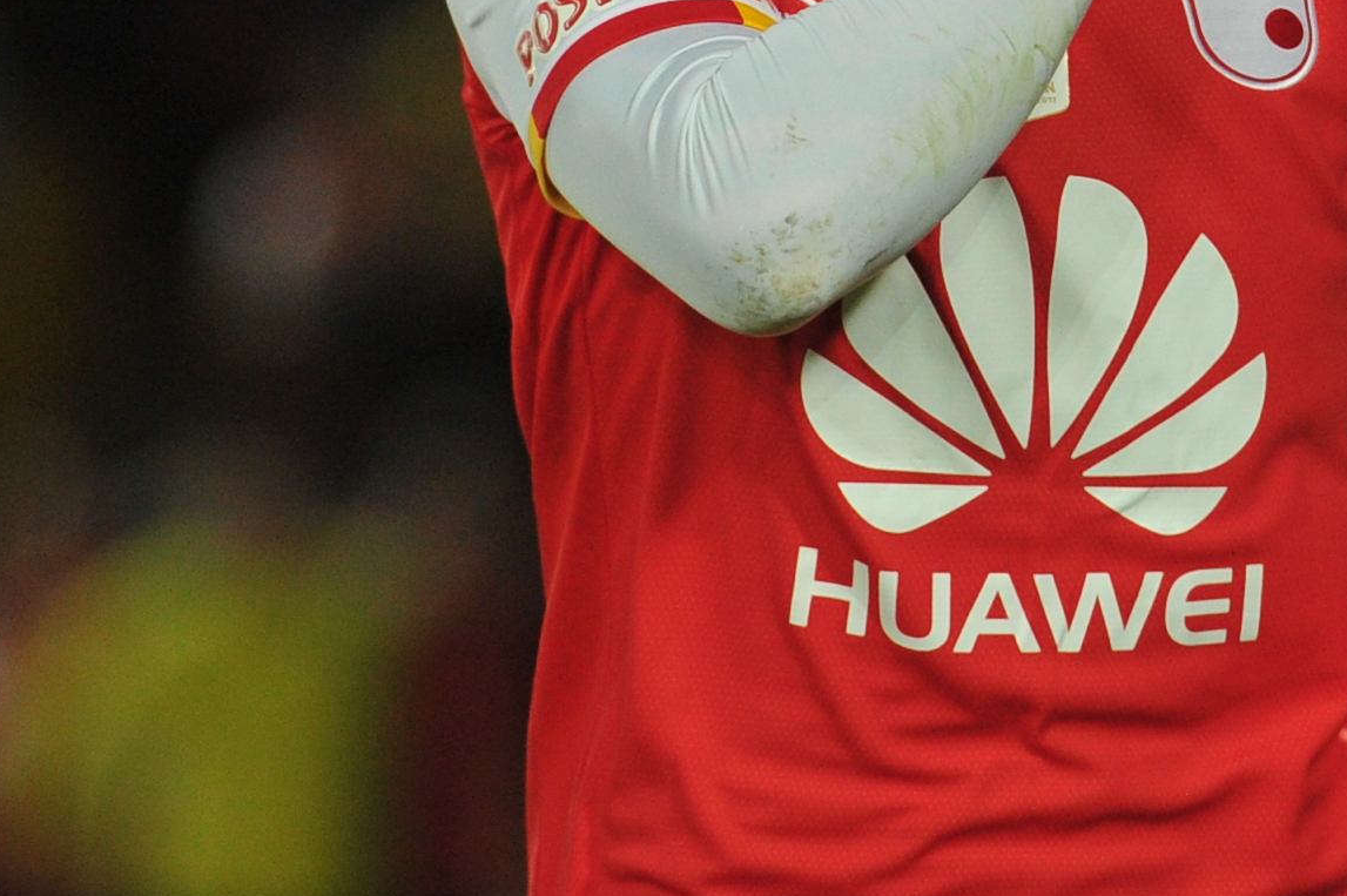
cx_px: 885
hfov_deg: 1.7
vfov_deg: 1.1
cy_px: -378
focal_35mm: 1225
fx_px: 45801
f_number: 4
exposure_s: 1/1000
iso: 2000
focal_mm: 330
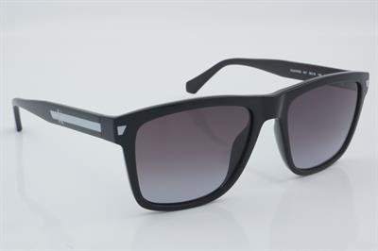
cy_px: 126
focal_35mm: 68
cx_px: 189
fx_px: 708
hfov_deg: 29.9
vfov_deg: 20.1
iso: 100
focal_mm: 45
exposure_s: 1/4
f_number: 32
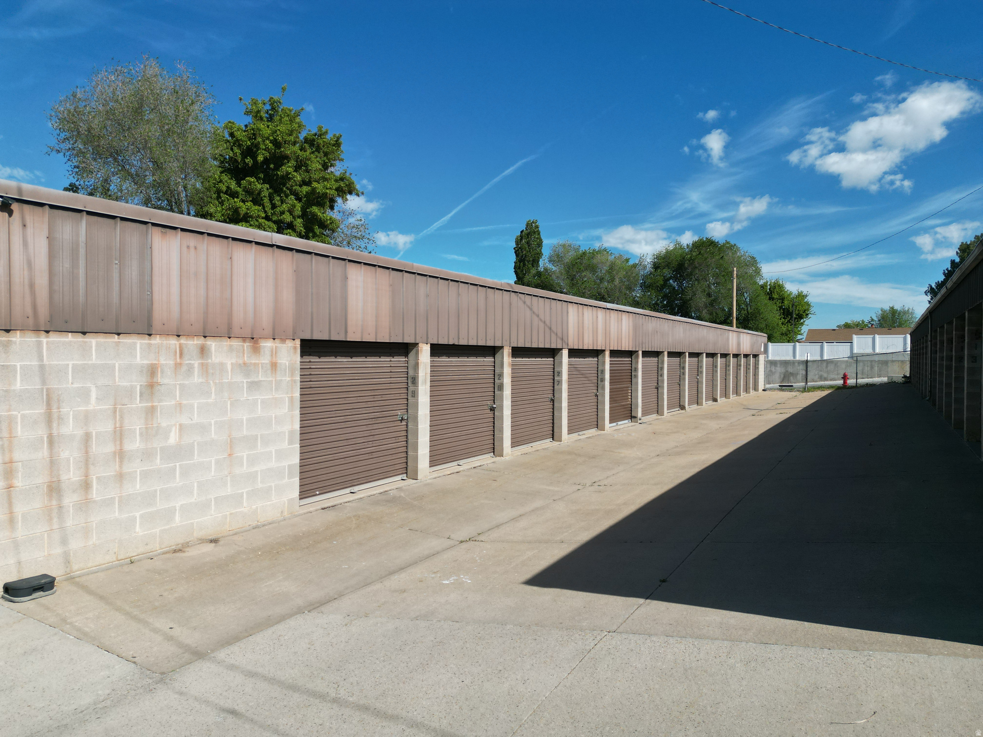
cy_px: 368
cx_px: 492
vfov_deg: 56.8
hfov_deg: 71.6
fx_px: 682
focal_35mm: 24
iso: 120
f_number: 1.7
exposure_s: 1/4000
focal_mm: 6.72
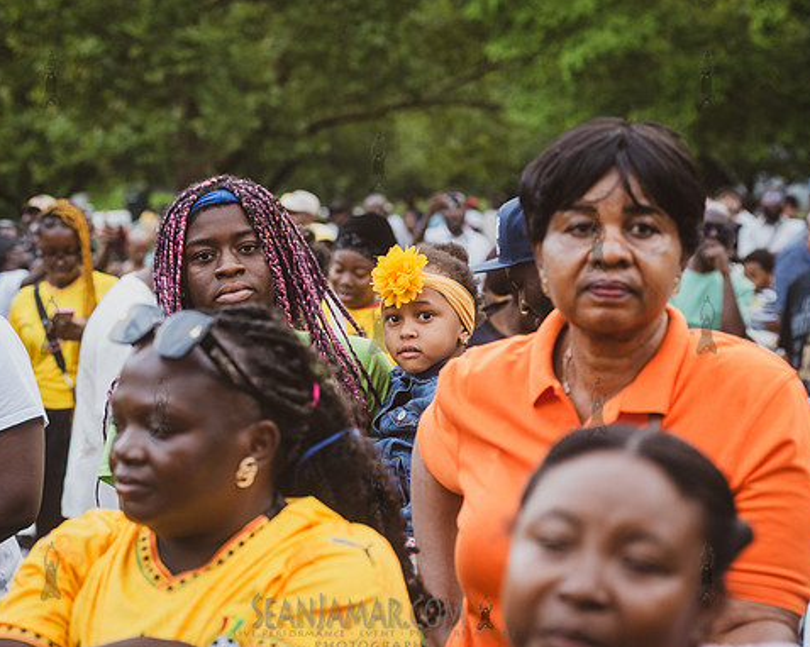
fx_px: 2348
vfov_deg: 15.7
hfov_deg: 19.6
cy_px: 324
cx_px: 378
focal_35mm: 98
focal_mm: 86
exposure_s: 1/400
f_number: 4.5
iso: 1600
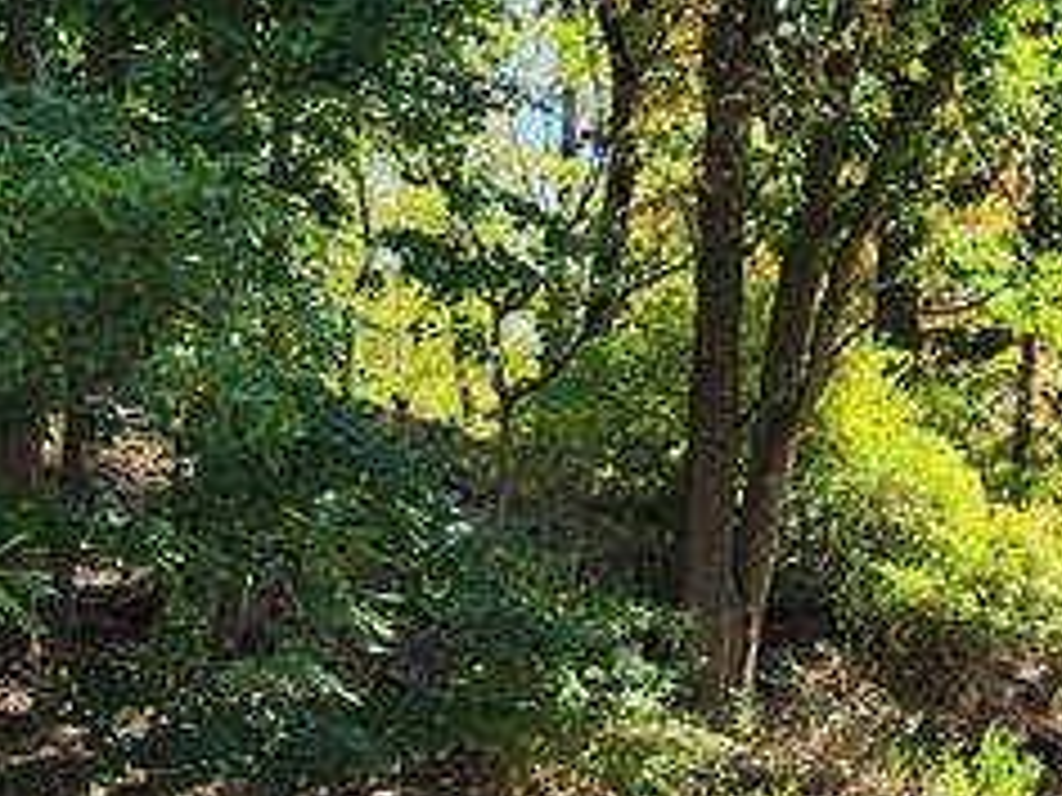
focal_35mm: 100
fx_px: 3068
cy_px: 1214
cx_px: 819
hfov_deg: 19.5
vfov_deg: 13.8
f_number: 1.8
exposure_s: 1/283
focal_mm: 6.4
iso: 12
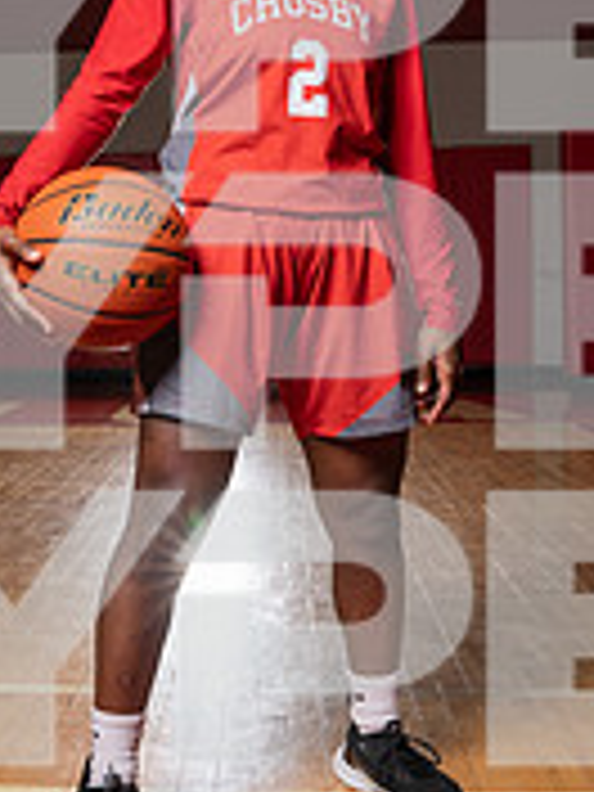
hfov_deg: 24.5
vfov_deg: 32.6
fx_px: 1350
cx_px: 130
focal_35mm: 59
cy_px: 315
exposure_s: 1/250
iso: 400
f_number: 9
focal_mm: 24
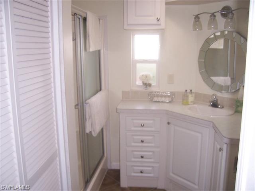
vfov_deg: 41.8
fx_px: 250
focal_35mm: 34
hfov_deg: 54.0
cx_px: 128
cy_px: 96
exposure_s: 1/60
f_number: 2.7
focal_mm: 5.6
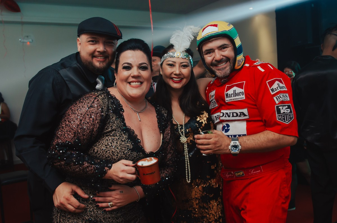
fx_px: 315
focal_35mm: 34
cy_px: 111
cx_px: 168
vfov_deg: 39.0
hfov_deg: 56.2
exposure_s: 1/60
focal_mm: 18
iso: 500
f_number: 2.8
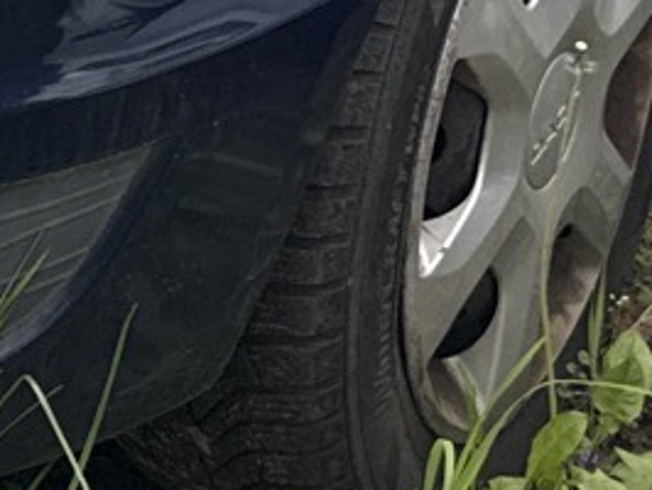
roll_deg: -2.4
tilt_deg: -11.5
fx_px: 3261
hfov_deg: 11.0
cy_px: -551
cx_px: -277
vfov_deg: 8.1
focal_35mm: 173
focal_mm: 6.76
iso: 80
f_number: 1.78
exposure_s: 1/1139
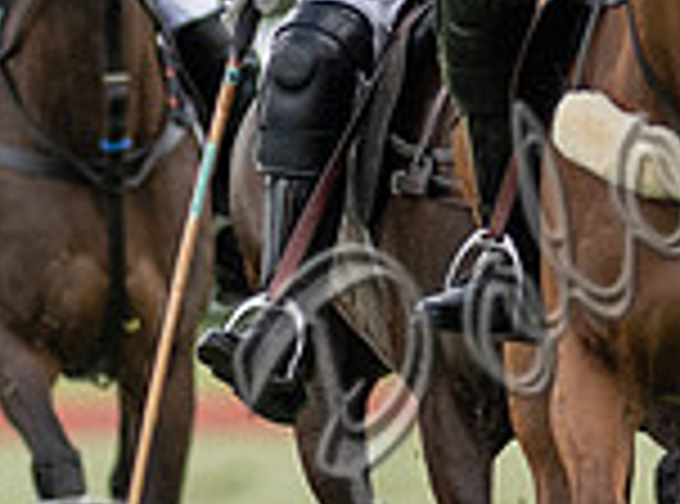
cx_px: 119
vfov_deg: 0.6
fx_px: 49601
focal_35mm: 2535
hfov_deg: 0.8
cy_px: 173
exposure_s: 1/2000
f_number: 2.8
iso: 250
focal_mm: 300
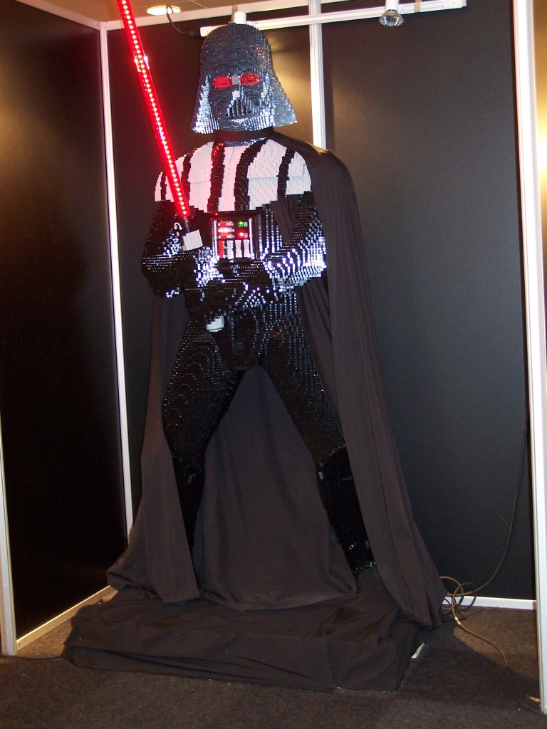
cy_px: 364
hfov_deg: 26.1
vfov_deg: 34.3
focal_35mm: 56
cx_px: 274
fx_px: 1180
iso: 140
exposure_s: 1/2
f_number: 3.1
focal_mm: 9.3
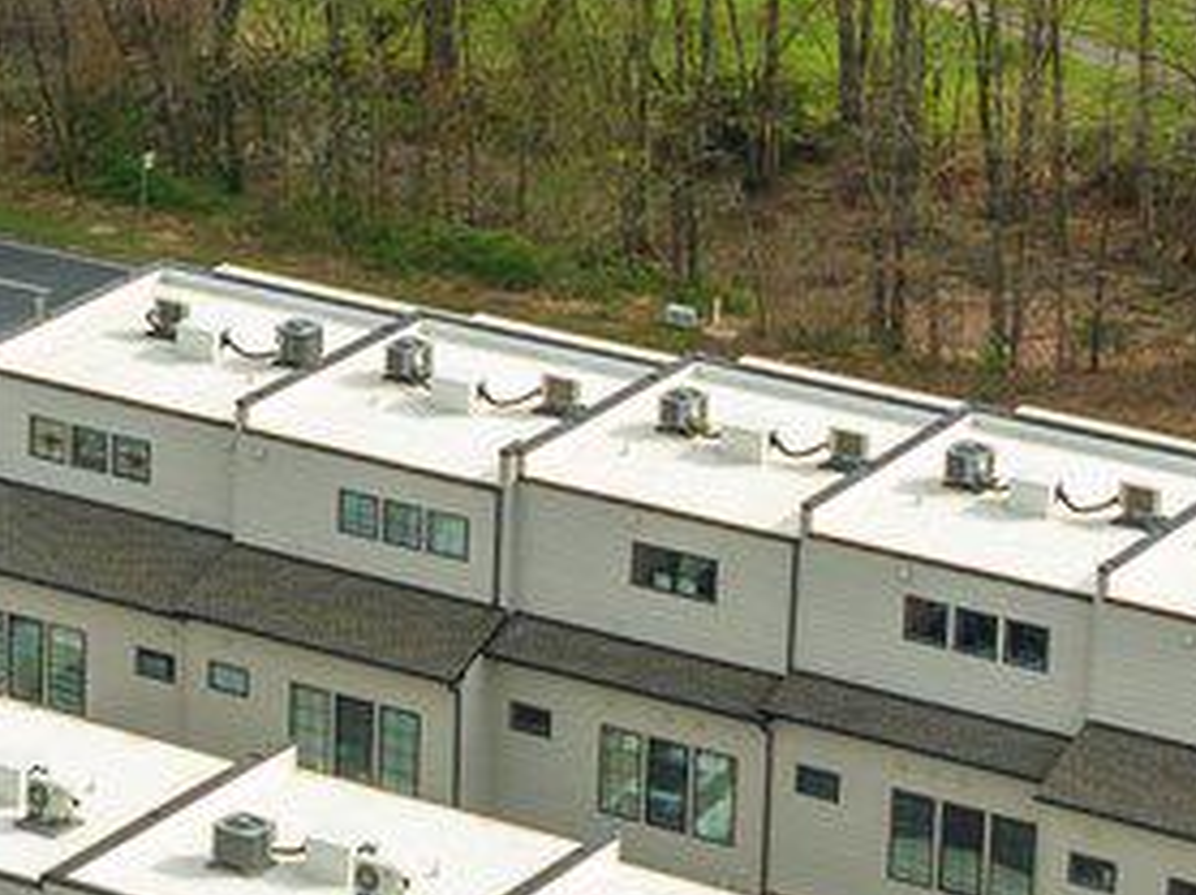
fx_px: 6110
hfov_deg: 11.0
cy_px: 101
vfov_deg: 8.3
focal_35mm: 177
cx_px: -219
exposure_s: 1/160
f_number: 4
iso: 100
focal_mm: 12.29
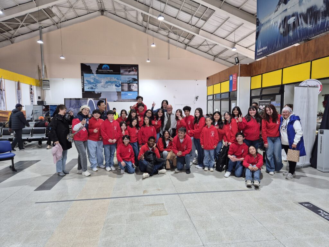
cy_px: 124
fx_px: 219
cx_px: 164
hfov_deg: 73.9
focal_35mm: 23
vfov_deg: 58.9
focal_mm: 5.4
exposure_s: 1/100
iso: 100
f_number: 1.8
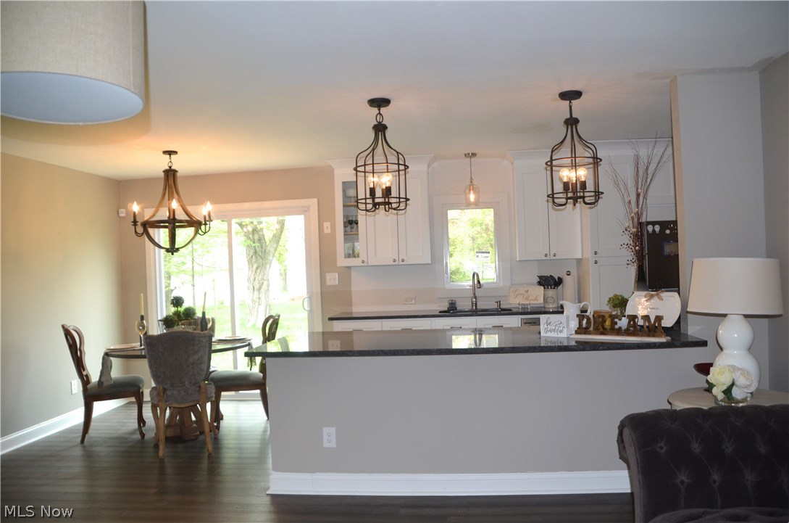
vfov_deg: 47.7
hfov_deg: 67.5
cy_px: 262
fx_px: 590
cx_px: 394
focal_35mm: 27
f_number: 3.5
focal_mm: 18
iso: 360
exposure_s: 1/125
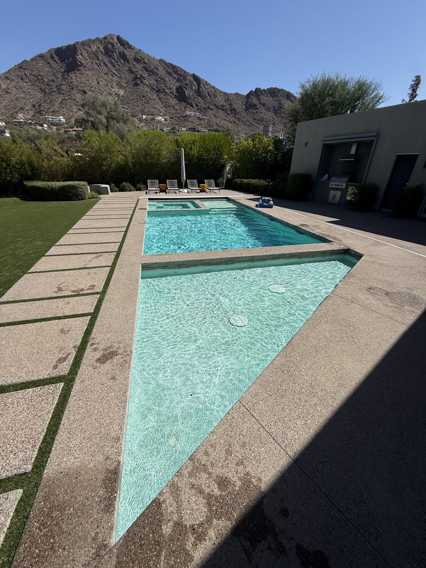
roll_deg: -0.2
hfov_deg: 85.7
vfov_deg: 102.1
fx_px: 230
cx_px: 213
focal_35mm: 14
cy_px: 284
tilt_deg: -28.4
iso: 50
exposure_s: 1/6173
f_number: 2.2
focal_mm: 2.22
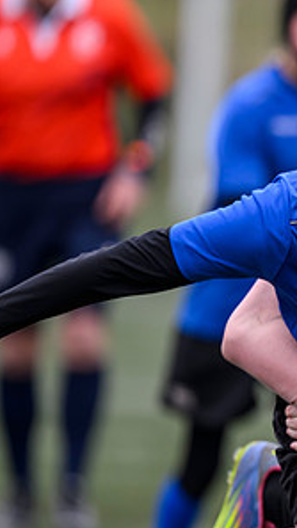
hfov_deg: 1.5
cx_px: 498
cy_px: 255
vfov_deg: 2.6
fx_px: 11470
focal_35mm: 819
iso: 500
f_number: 3.5
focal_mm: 400
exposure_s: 1/1600
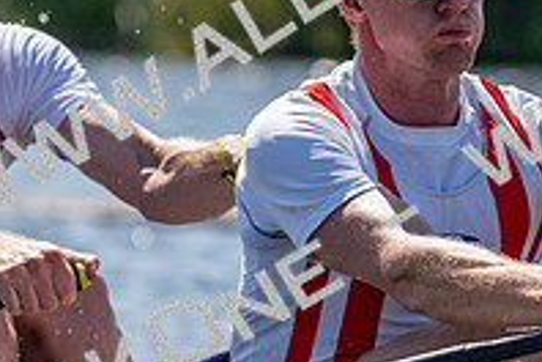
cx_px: 263
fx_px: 11712
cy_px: 232
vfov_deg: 1.8
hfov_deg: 2.7
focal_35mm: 778
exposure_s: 1/2000
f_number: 5.6
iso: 250
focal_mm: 266
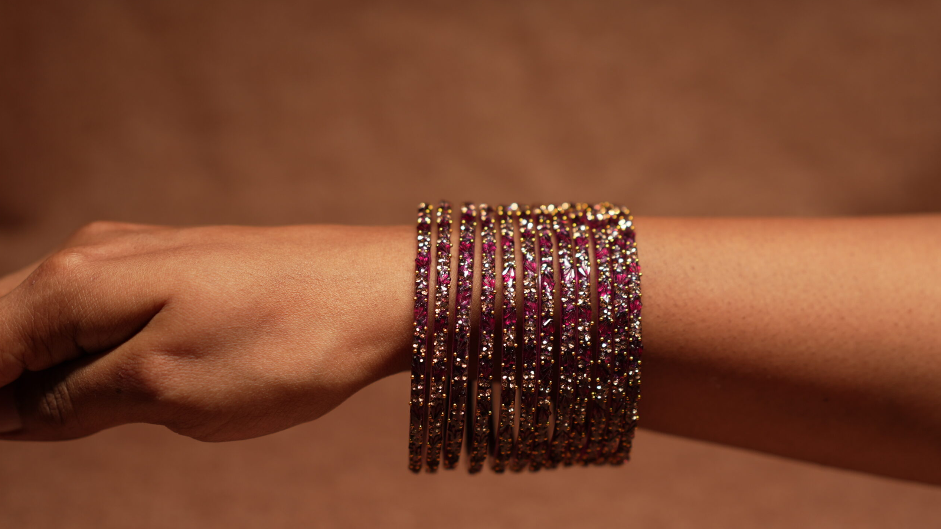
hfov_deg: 37.8
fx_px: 1372
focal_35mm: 55
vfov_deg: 21.8
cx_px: 470
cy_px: 282
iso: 125
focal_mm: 35
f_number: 2
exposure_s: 1/125
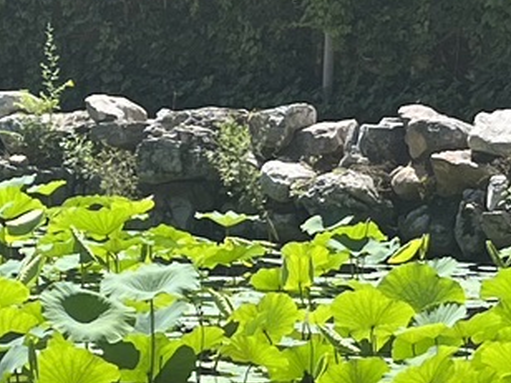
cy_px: 370
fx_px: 2495
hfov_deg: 11.7
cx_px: 372
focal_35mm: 169
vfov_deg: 8.7
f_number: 1.6
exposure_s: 1/1923
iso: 50
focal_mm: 5.1
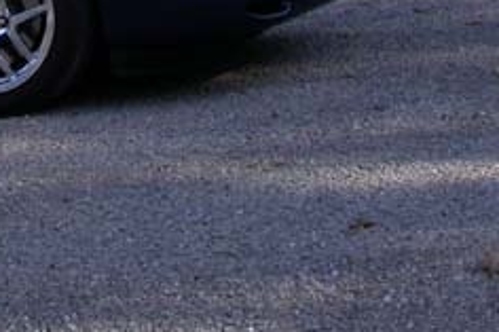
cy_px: -218
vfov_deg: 9.8
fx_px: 1856
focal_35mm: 134
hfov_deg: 14.6
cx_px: -161
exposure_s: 1/197
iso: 100
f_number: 6
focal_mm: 7.85
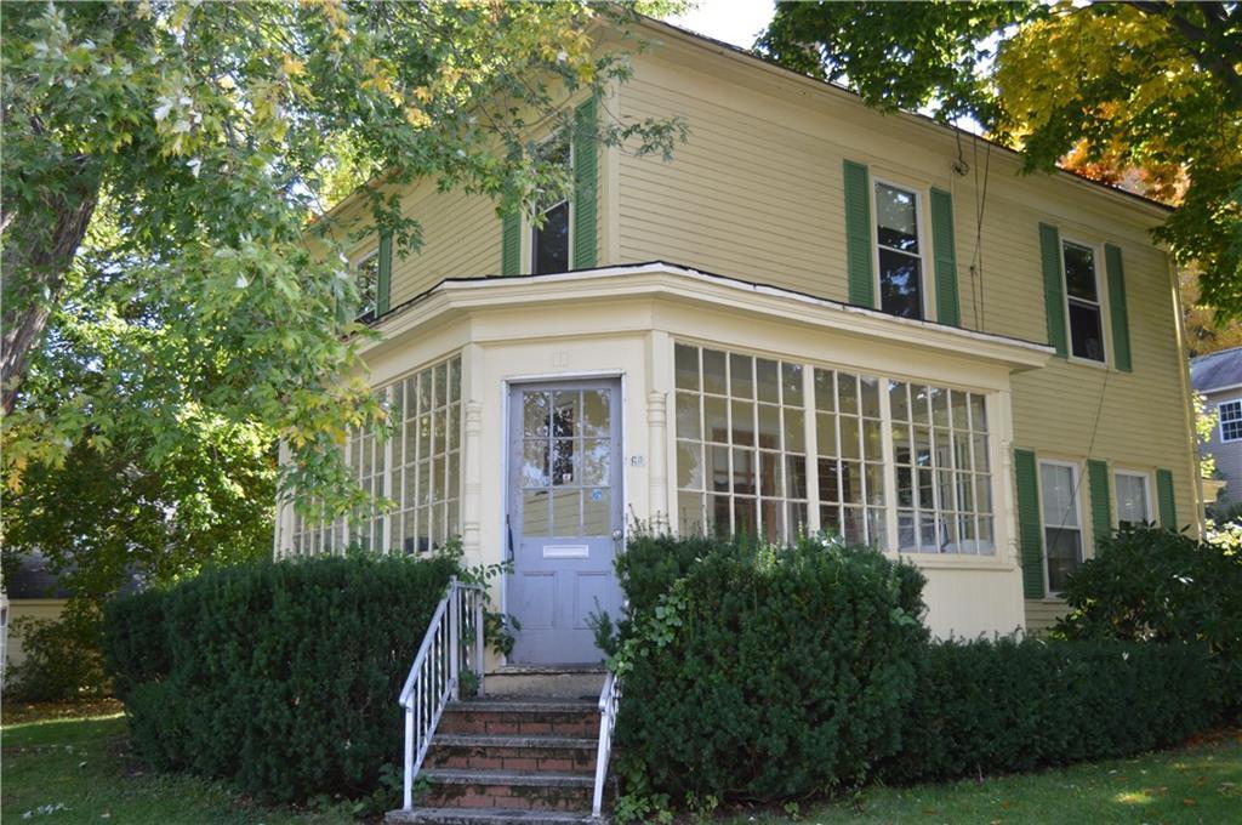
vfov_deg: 38.3
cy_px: 412
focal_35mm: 34
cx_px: 621
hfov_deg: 55.2
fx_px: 1189
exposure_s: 1/125
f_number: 3.8
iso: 100
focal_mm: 23
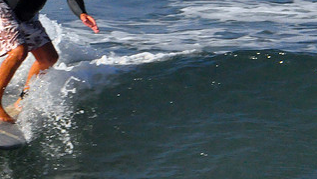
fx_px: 13233
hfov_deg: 1.4
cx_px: 75
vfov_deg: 0.8
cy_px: 52
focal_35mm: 1574
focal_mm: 550
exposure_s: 1/500
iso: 1250
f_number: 20
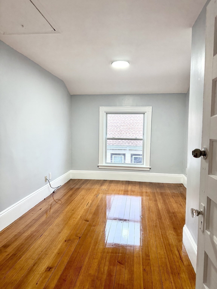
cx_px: 108
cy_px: 144
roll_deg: -0.3
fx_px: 201
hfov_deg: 56.8
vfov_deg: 71.6
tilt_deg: -4.4
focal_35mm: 24
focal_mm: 6.76
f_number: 1.78
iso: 200
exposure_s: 1/120
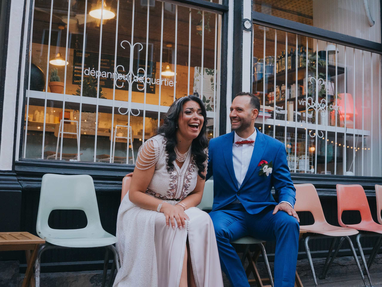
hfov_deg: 44.8
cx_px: 191
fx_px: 463
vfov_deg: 34.3
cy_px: 144
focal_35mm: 42
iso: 800
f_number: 2.8
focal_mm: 21
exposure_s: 1/125
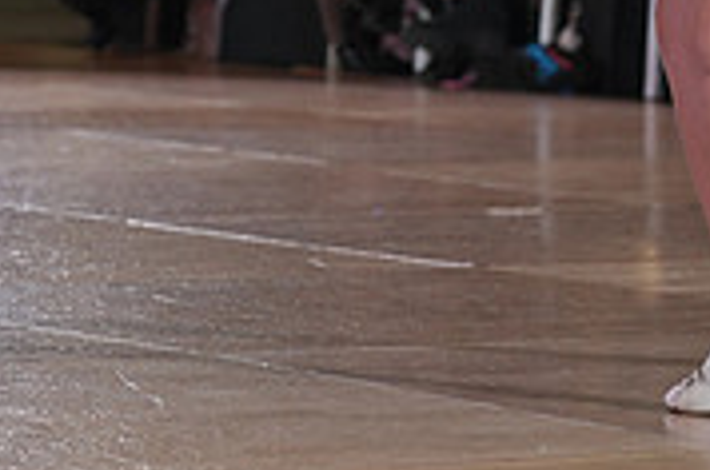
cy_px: -269
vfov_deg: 5.5
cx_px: 694
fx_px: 4823
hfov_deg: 8.4
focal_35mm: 245
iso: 800
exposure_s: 1/400
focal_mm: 75
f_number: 4
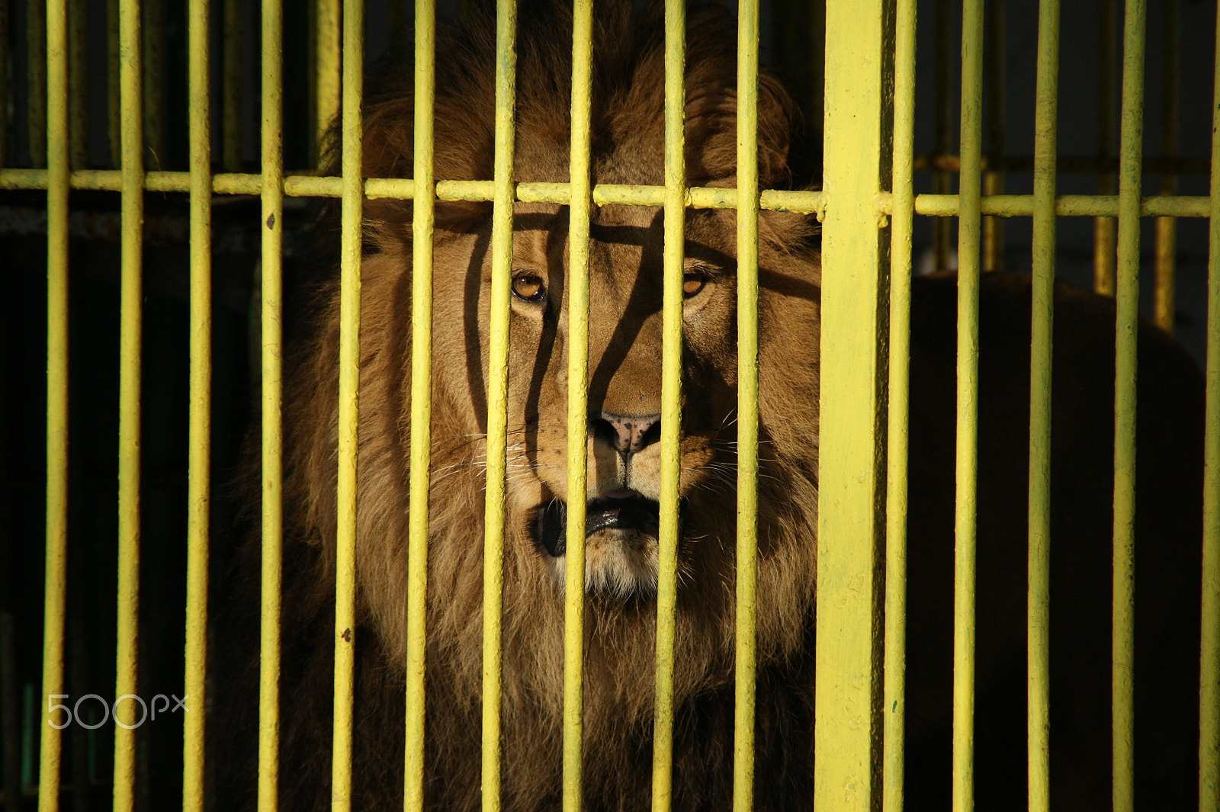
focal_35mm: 300
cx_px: 610
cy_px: 406
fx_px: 10161
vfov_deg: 4.6
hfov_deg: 6.9
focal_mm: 200
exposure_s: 1/320
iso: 160
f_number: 6.3
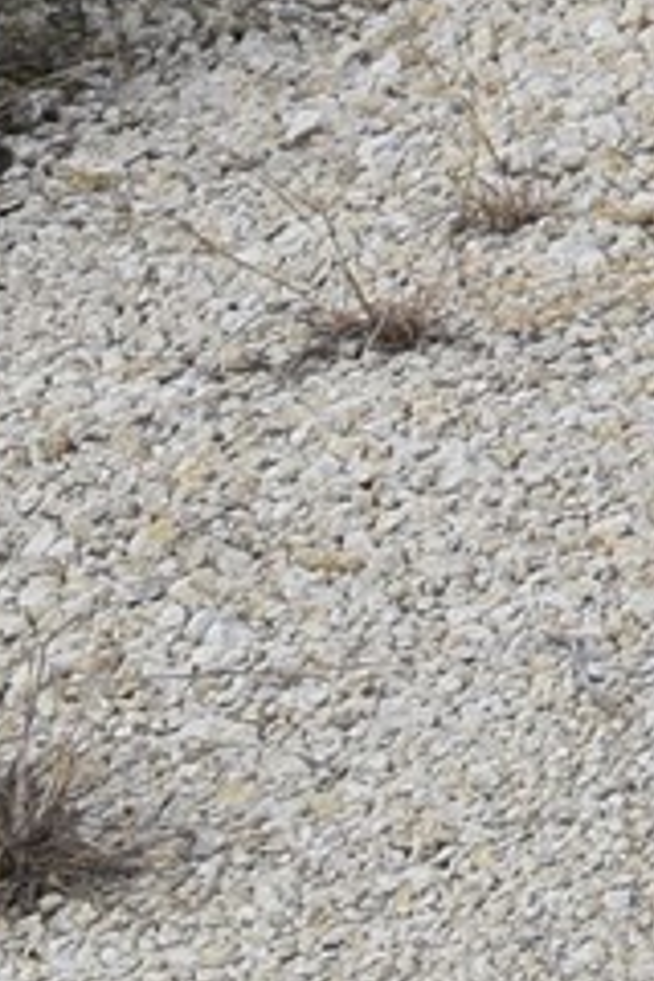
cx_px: 2808
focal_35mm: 244
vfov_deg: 7.7
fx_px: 6648
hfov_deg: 4.9
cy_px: -1537
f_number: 8
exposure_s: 1/320
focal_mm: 18
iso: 100
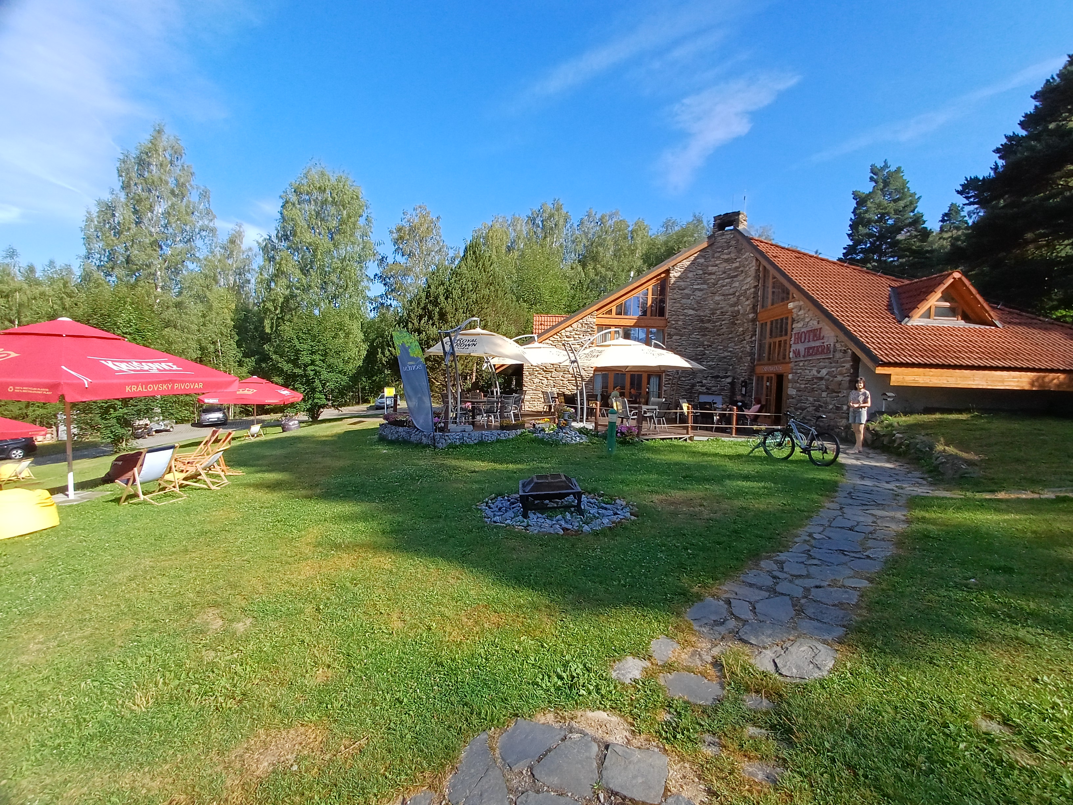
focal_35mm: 16
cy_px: 402
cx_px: 536
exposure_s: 1/700
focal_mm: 1.64
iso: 40
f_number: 2.2
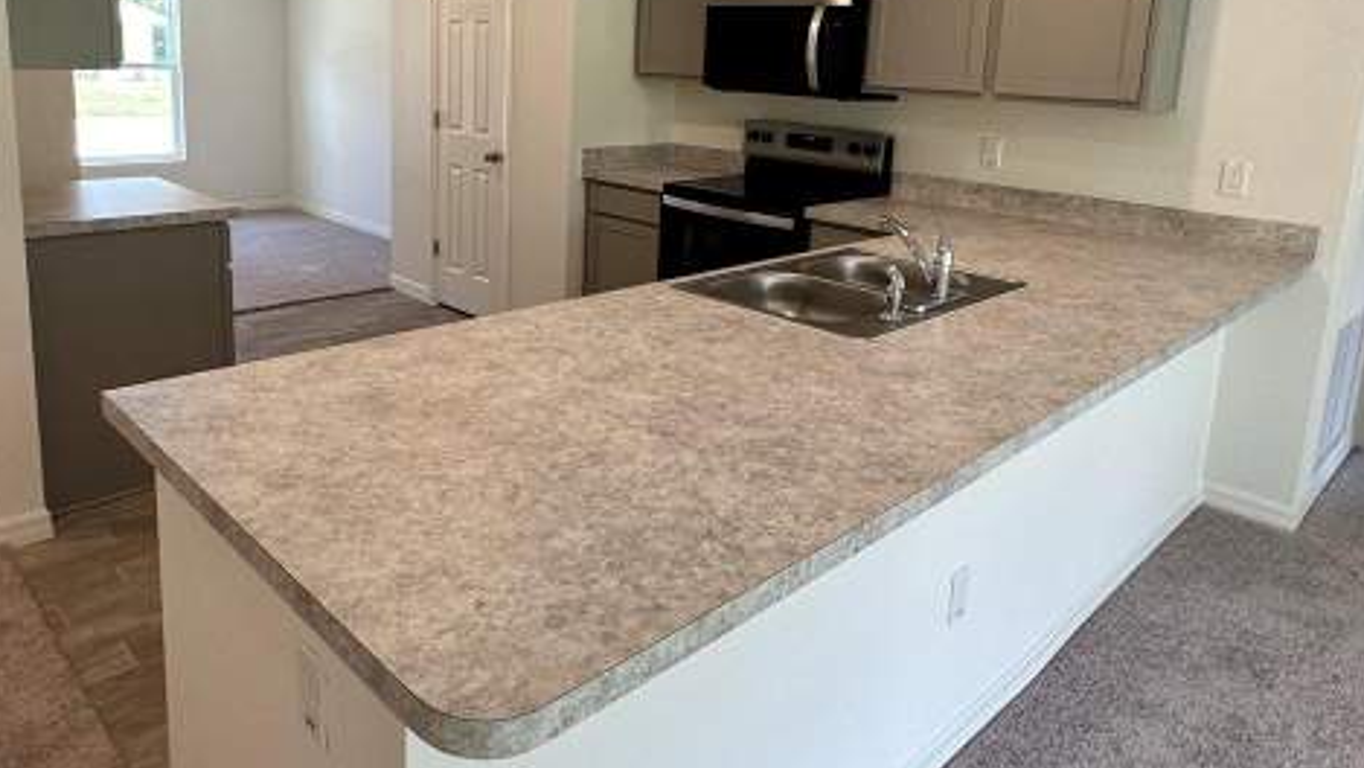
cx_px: 628
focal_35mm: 26
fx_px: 941
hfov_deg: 71.8
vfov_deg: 43.4
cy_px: 224
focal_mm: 2.22
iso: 160
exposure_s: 1/120
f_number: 2.2
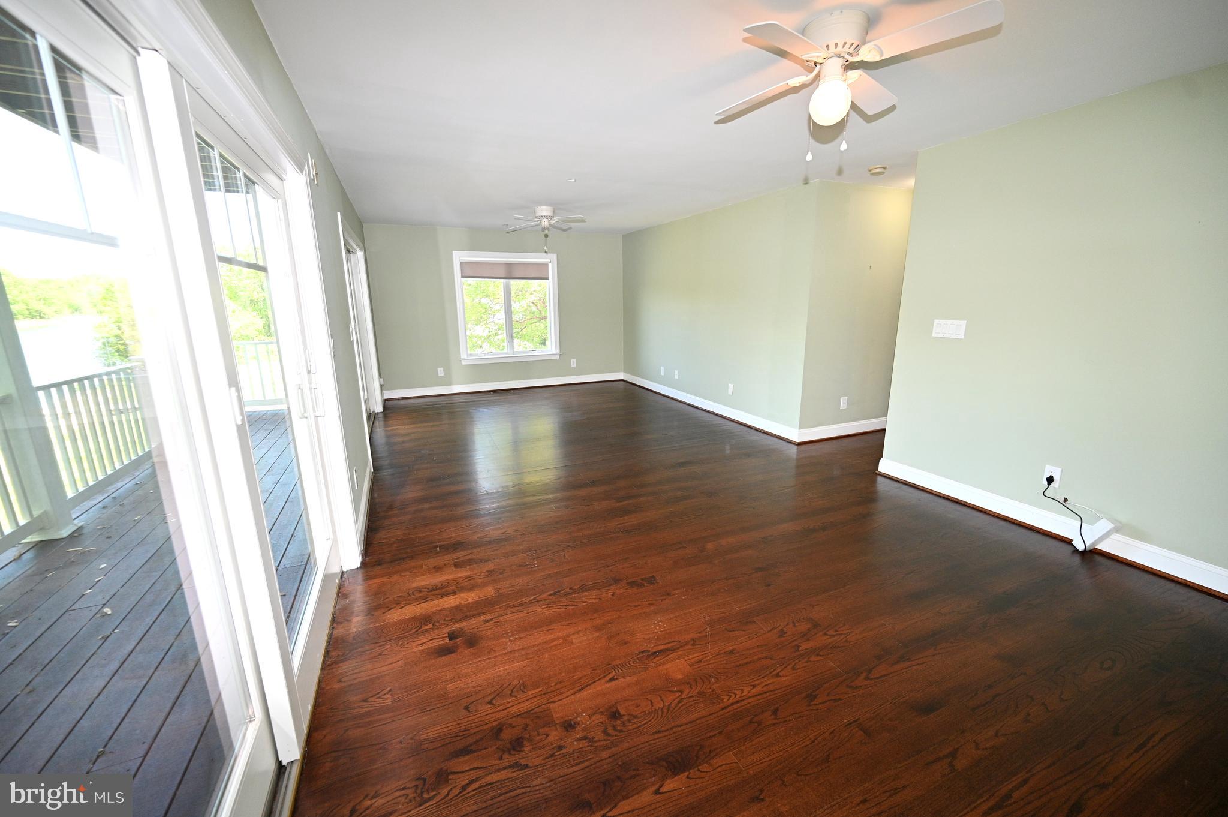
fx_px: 477
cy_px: 408
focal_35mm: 14
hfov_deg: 104.3
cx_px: 614
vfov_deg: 81.1
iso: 1000
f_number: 4
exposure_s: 1/160
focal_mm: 14
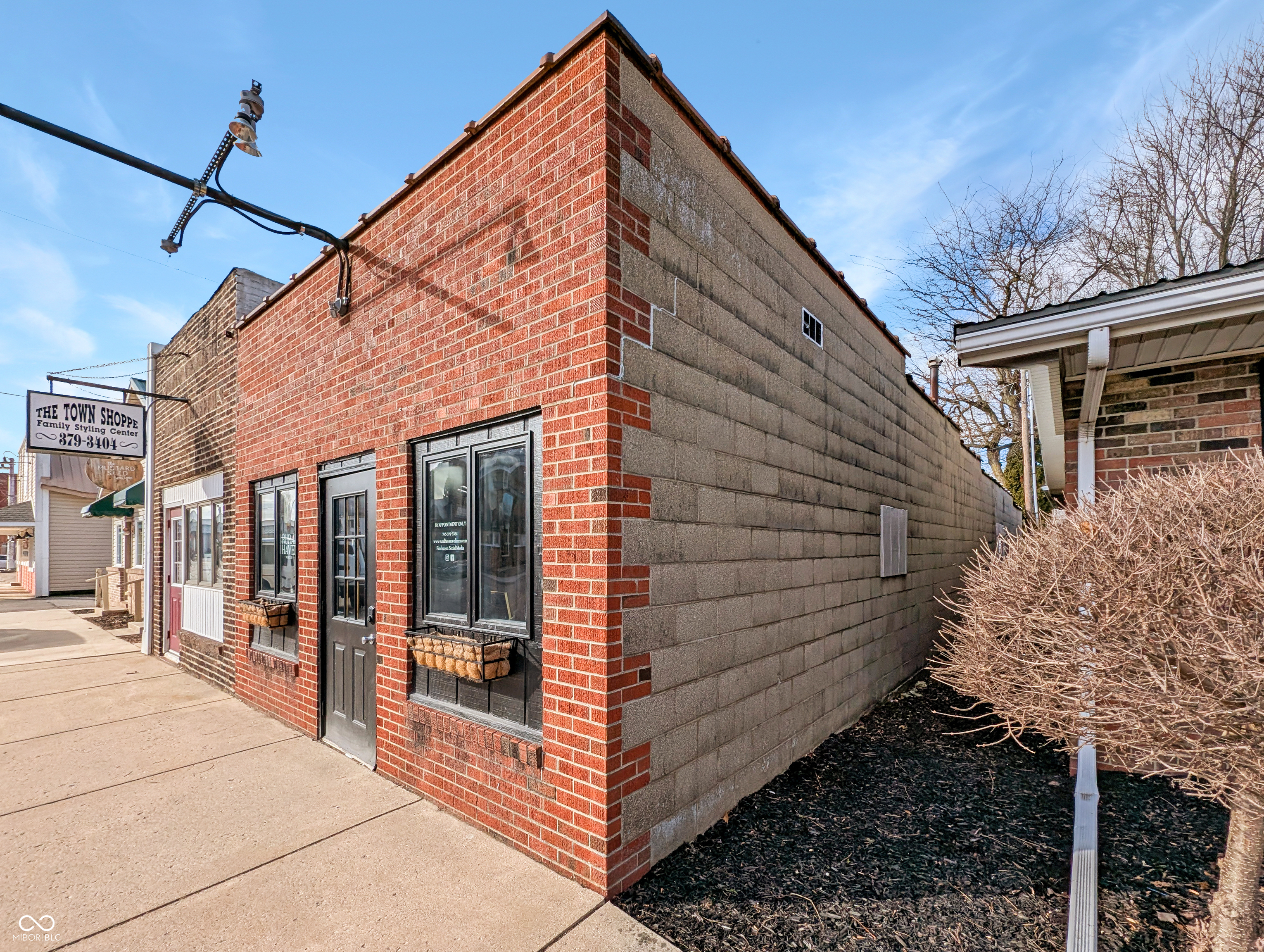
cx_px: 632
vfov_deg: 90.1
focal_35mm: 13
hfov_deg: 106.1
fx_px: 475
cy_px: 476
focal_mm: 1.95
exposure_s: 1/1800
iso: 44
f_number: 2.2
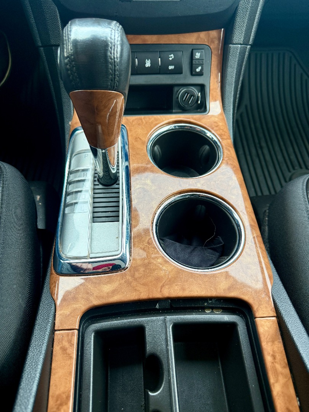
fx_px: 286
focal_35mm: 24
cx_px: 154
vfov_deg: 71.6
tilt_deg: -56.8
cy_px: 206
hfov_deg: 56.8
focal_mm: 6.76
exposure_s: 1/121
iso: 160
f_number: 1.78
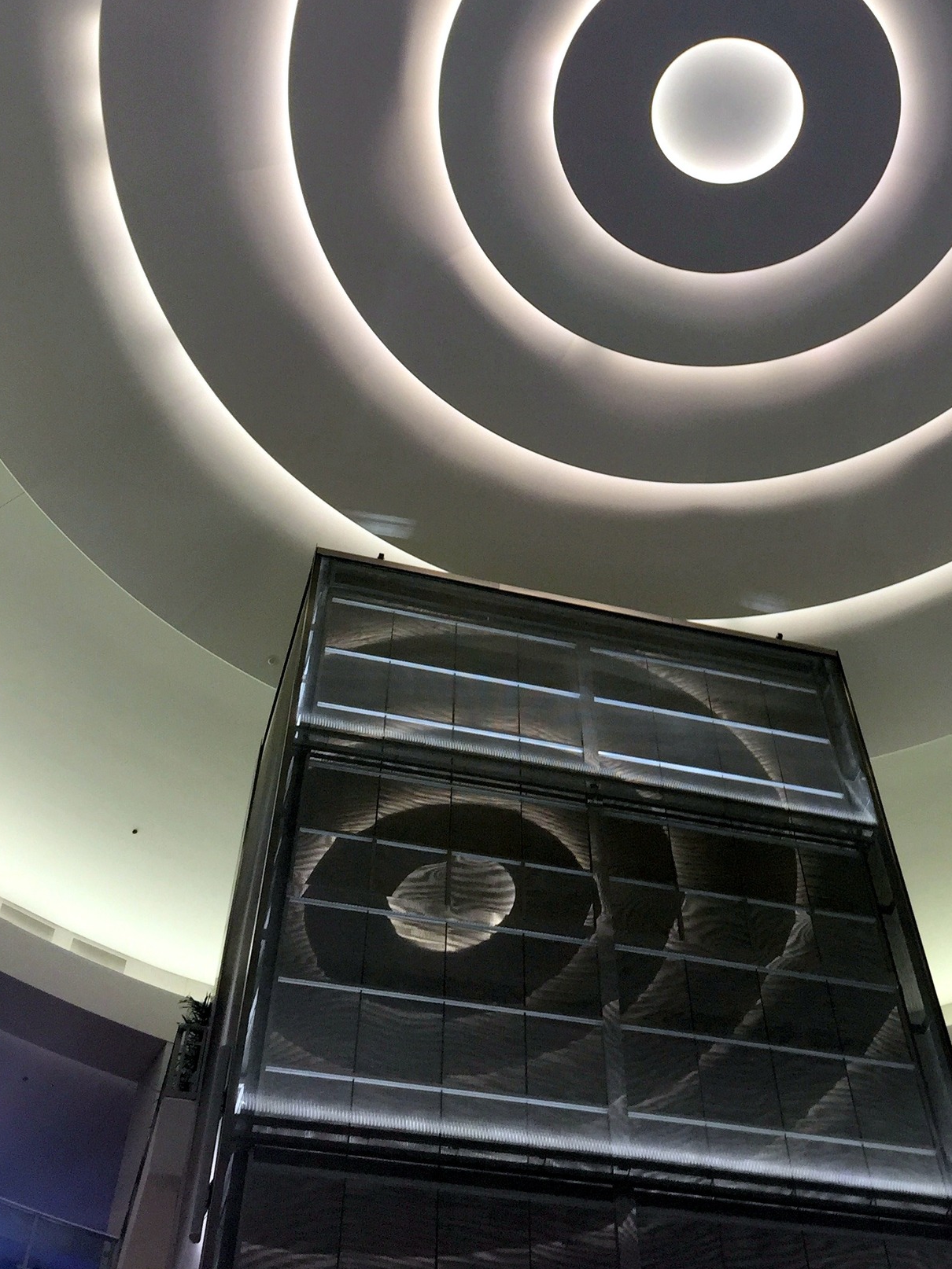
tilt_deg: +63.0
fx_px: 1687
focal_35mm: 46
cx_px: 723
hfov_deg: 30.9
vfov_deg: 40.1
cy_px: 322
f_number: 2.2
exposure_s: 1/50
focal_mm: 4.15
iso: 40
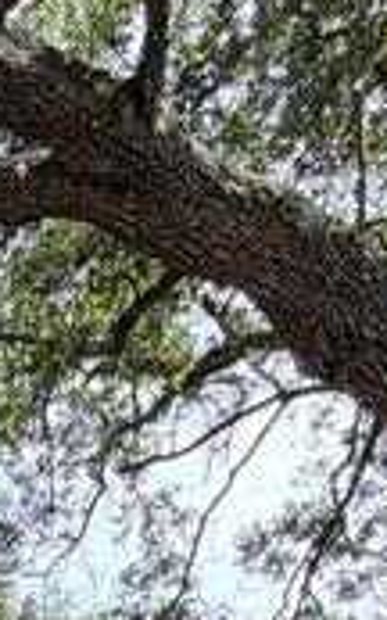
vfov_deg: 17.9
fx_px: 1486
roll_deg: -0.8
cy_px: 1168
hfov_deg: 12.4
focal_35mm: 88
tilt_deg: -0.3
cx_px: -480
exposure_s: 1/338
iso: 50
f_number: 2.2
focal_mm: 2.22
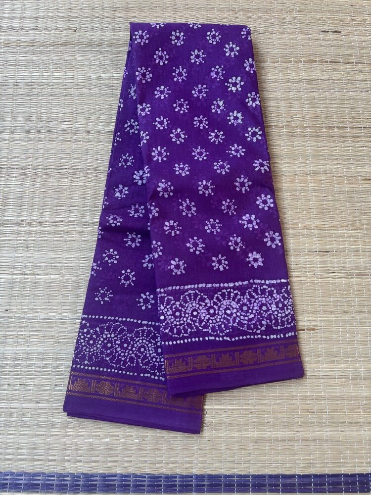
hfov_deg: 53.1
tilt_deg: -78.1
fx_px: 372
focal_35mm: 26
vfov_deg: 67.3
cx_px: 186
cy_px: 248
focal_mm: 5.96
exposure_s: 1/70
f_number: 1.6
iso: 125
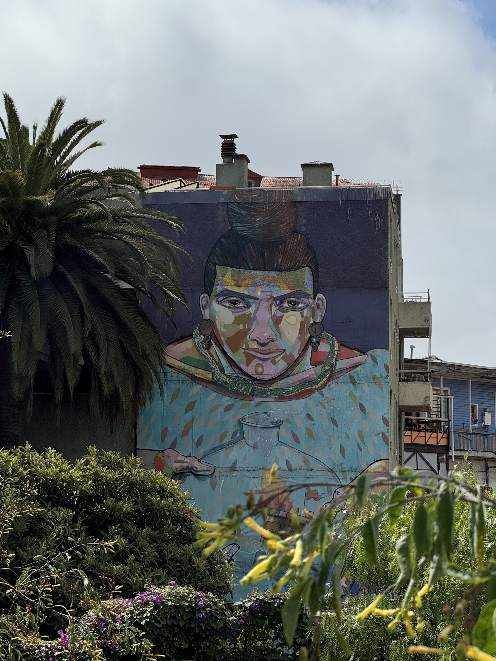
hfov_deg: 19.1
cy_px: 330
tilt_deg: +10.4
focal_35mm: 77
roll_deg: +0.3
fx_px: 1471
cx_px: 248
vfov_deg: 25.3
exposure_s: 1/2370
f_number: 2.8
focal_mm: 9
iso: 25
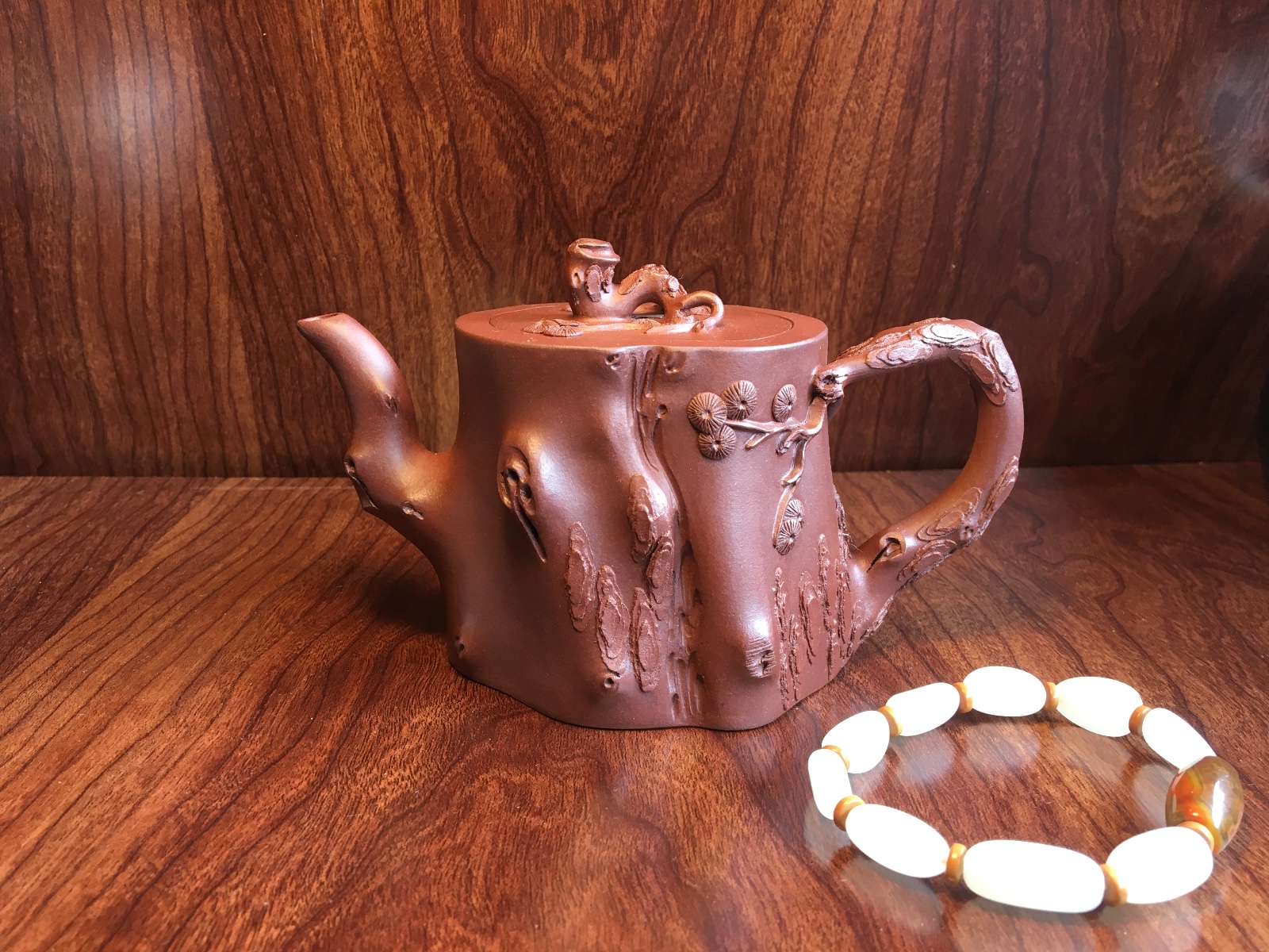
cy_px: 476
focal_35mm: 29
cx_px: 634
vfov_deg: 48.2
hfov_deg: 61.7
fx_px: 1063
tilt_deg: -13.4
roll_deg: -2.1
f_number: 2.2
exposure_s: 1/33
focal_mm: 4.15
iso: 64
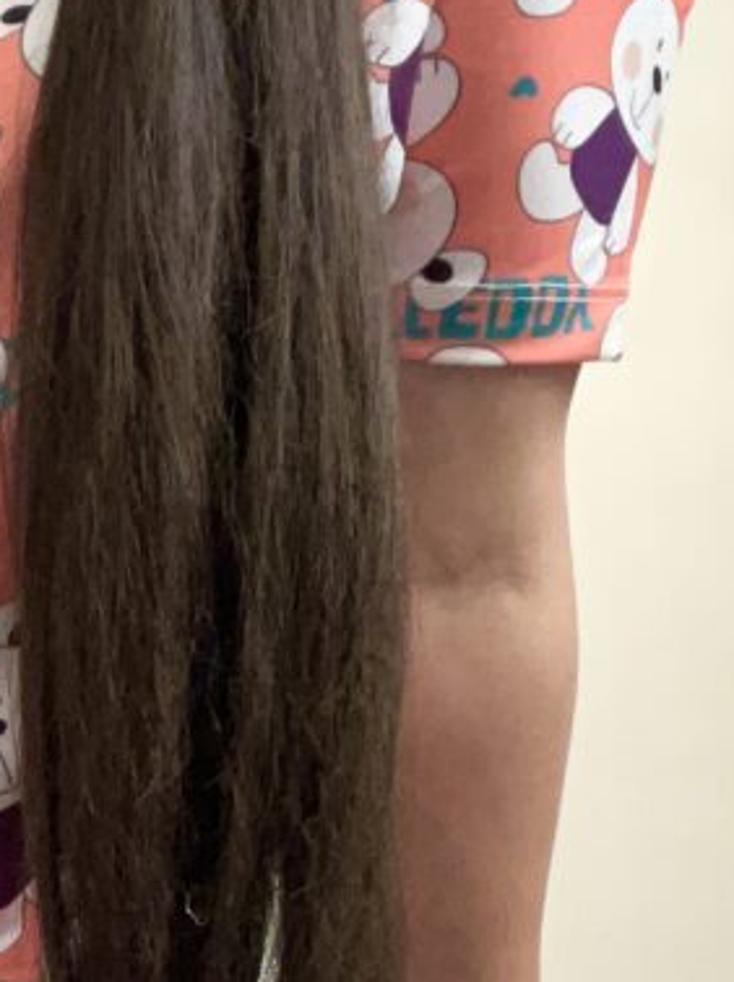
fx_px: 2407
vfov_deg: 22.5
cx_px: -200
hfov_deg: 16.5
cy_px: 895
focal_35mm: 85
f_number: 2.2
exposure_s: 1/60
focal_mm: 2.71
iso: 320
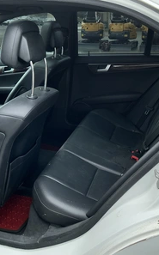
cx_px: 82
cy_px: 127
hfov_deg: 31.9
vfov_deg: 49.3
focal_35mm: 40
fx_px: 278
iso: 25
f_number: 1.8
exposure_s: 1/333
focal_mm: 3
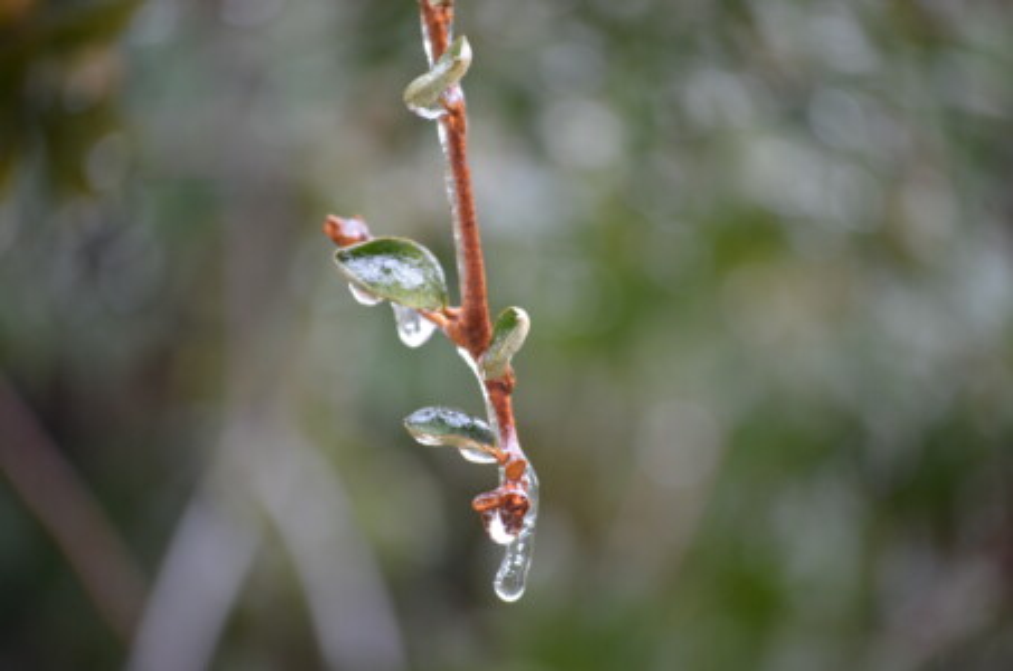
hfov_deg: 11.4
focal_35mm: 180
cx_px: 506
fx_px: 5054
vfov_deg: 7.6
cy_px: 336
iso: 800
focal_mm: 120
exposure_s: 1/125
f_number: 4.8
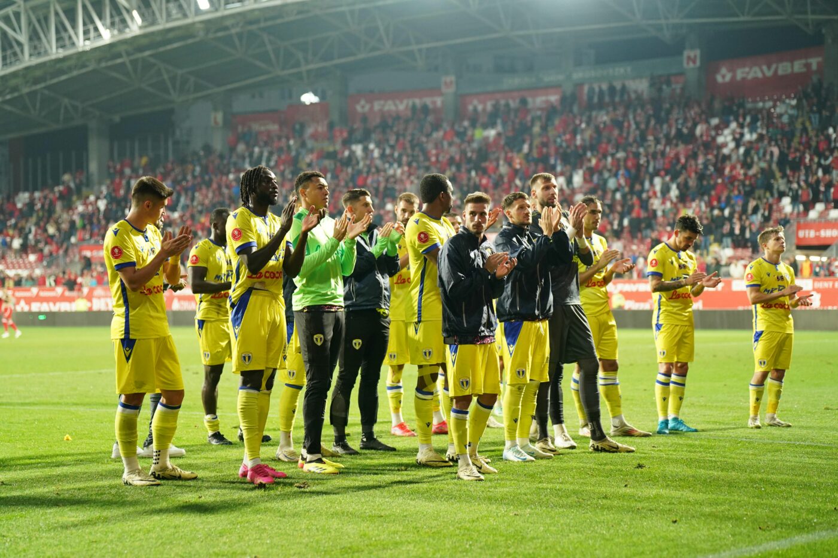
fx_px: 1769
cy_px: 279
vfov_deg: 17.9
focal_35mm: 76
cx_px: 419
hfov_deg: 26.7
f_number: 2.5
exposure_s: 1/640
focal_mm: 76
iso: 2500
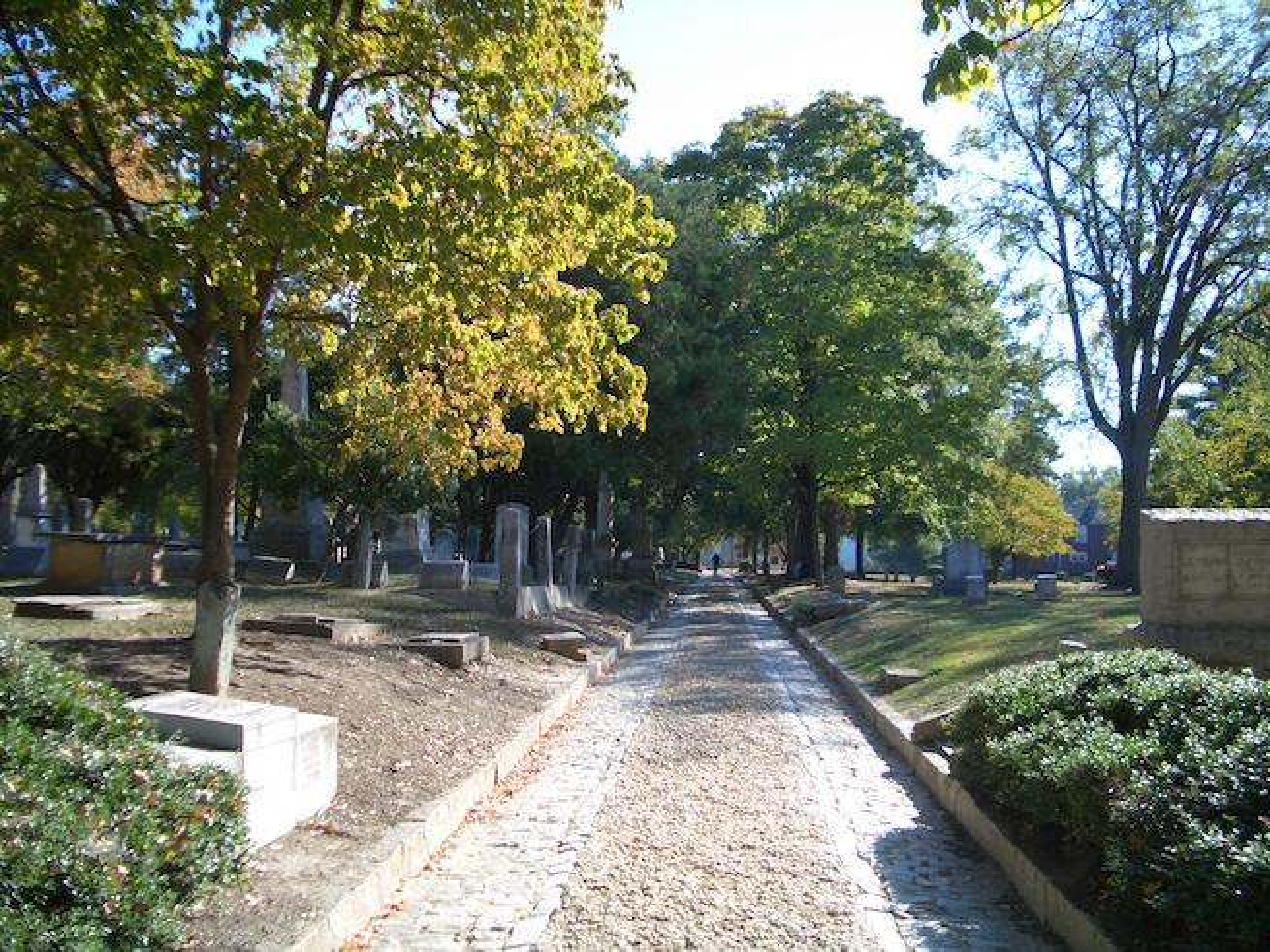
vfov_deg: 40.7
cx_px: 635
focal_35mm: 35
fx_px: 1284
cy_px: 476
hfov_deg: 52.6
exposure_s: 1/500
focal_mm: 5.8
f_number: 2.6
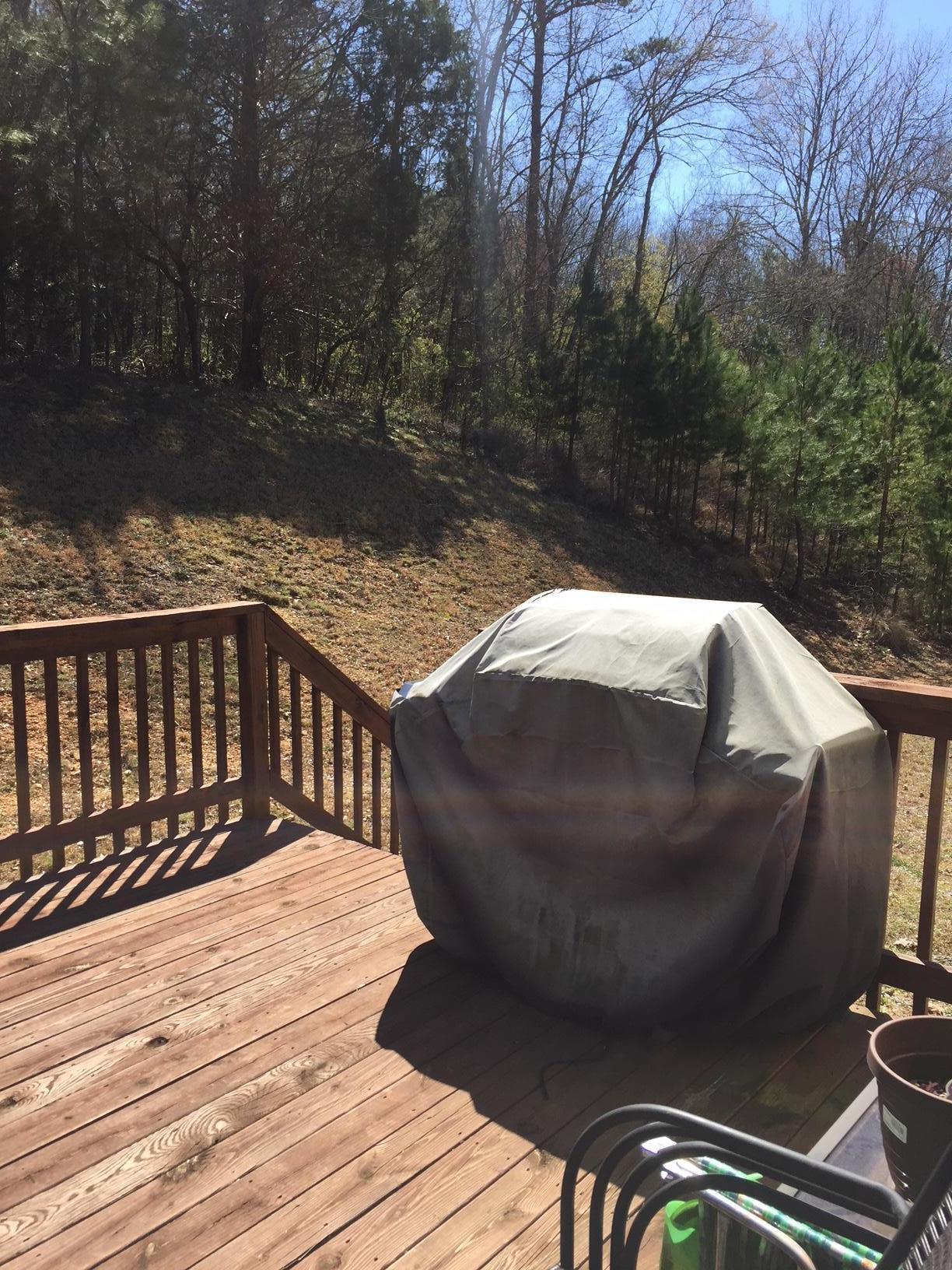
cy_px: 635
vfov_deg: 61.7
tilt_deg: -7.7
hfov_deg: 48.2
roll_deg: -0.4
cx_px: 476
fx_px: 1063
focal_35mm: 29
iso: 32
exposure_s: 1/1099
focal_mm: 4.15
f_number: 2.2
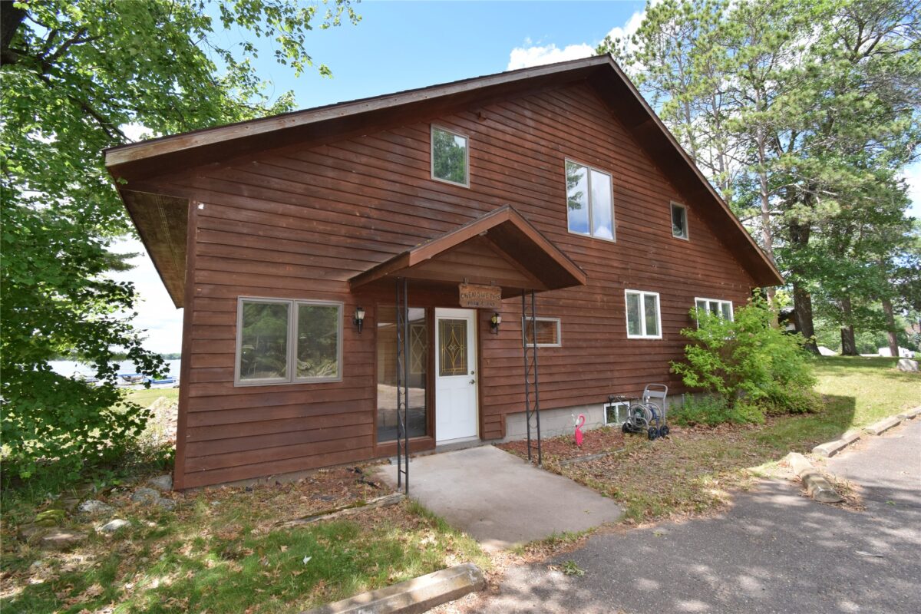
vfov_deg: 77.3
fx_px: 384
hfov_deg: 100.4
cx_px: 460
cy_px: 307
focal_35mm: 15
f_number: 10
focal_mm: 10
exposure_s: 1/200
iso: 320
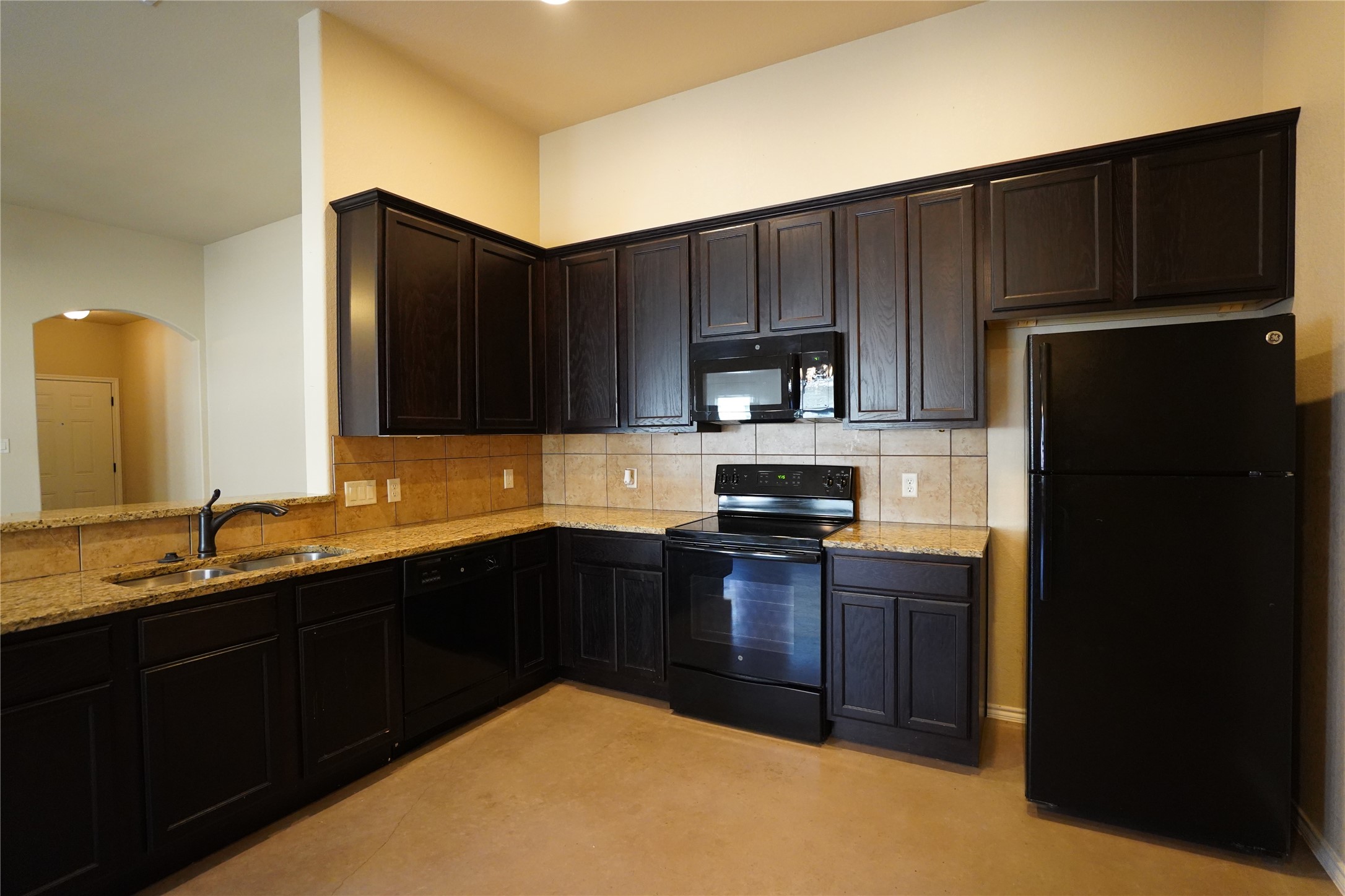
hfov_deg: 96.7
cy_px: 448
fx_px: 598
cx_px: 672
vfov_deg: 73.7
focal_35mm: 16
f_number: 4
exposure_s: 1/160
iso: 6400
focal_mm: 16
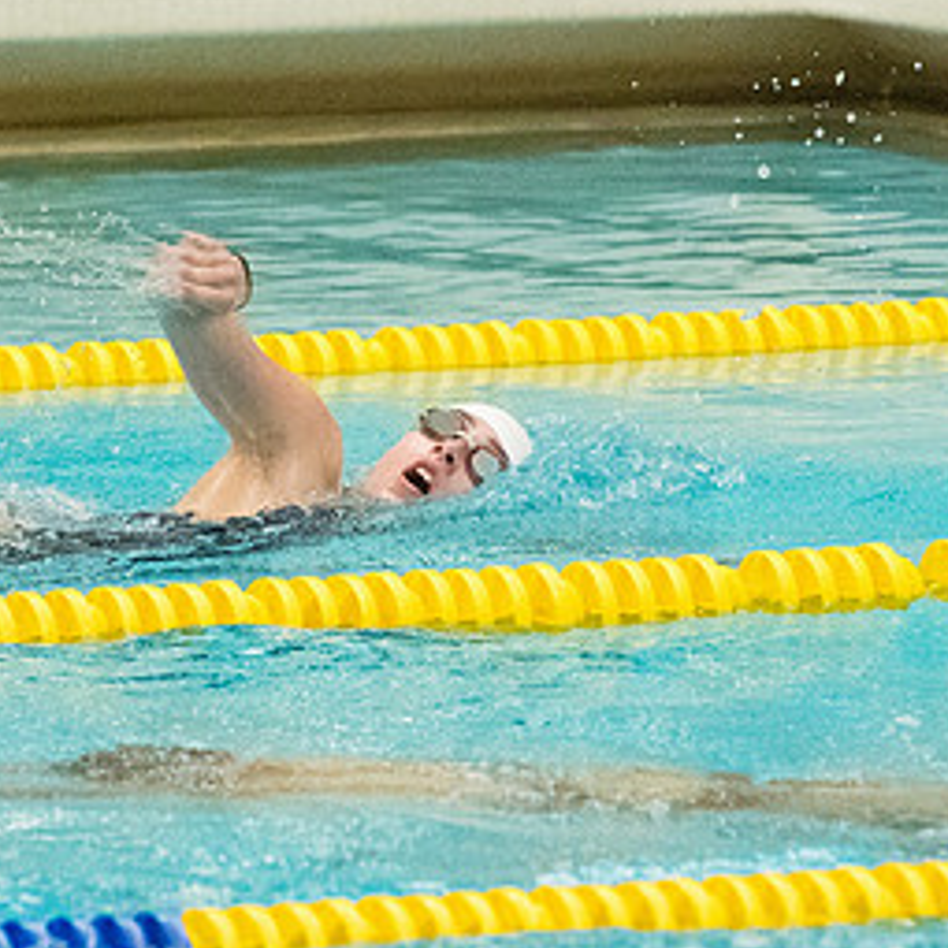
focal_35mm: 580
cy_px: 454
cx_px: 442
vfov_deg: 3.0
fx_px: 17971
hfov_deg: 3.0
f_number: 4.5
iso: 8000
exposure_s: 1/1250
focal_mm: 200
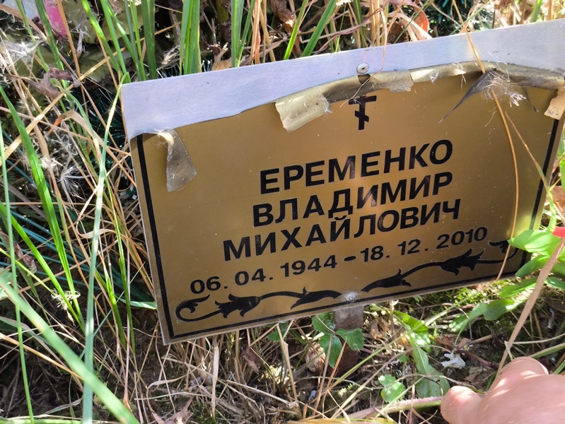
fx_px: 816
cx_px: 282
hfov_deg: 38.2
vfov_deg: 29.1
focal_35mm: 50
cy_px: 212
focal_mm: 4.71
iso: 80
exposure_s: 1/100
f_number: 1.7
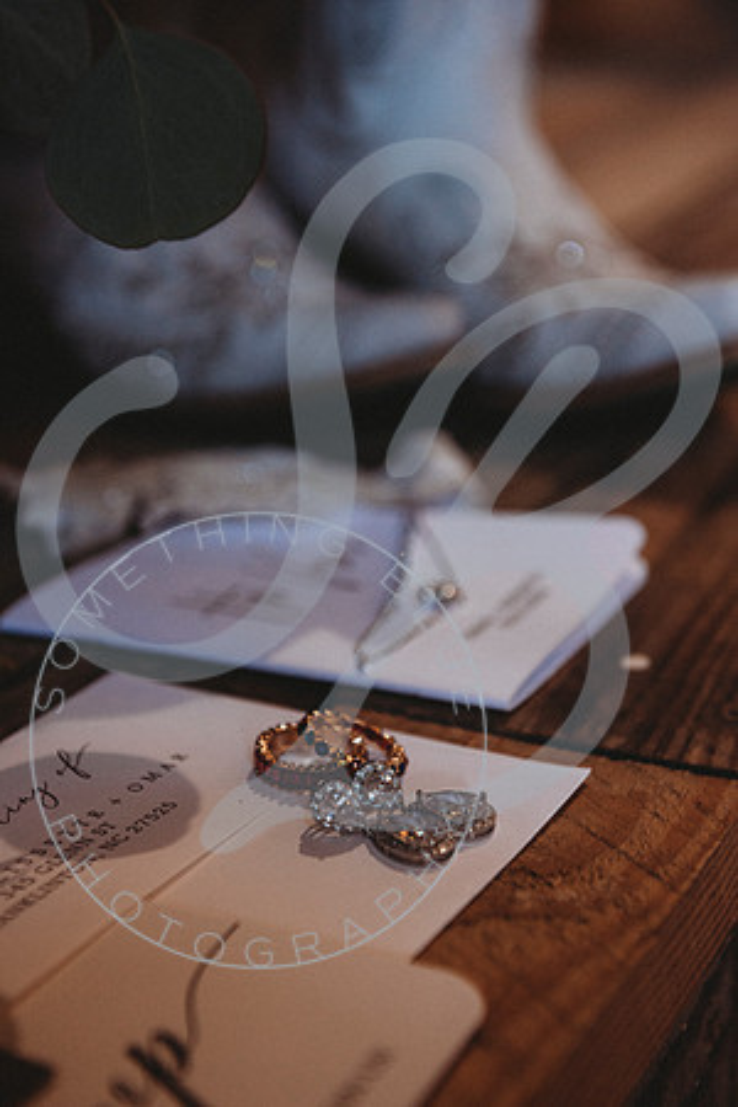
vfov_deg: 28.8
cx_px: 369
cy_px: 554
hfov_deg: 19.5
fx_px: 2152
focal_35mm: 70
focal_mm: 70
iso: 2000
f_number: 5.6
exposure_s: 1/125
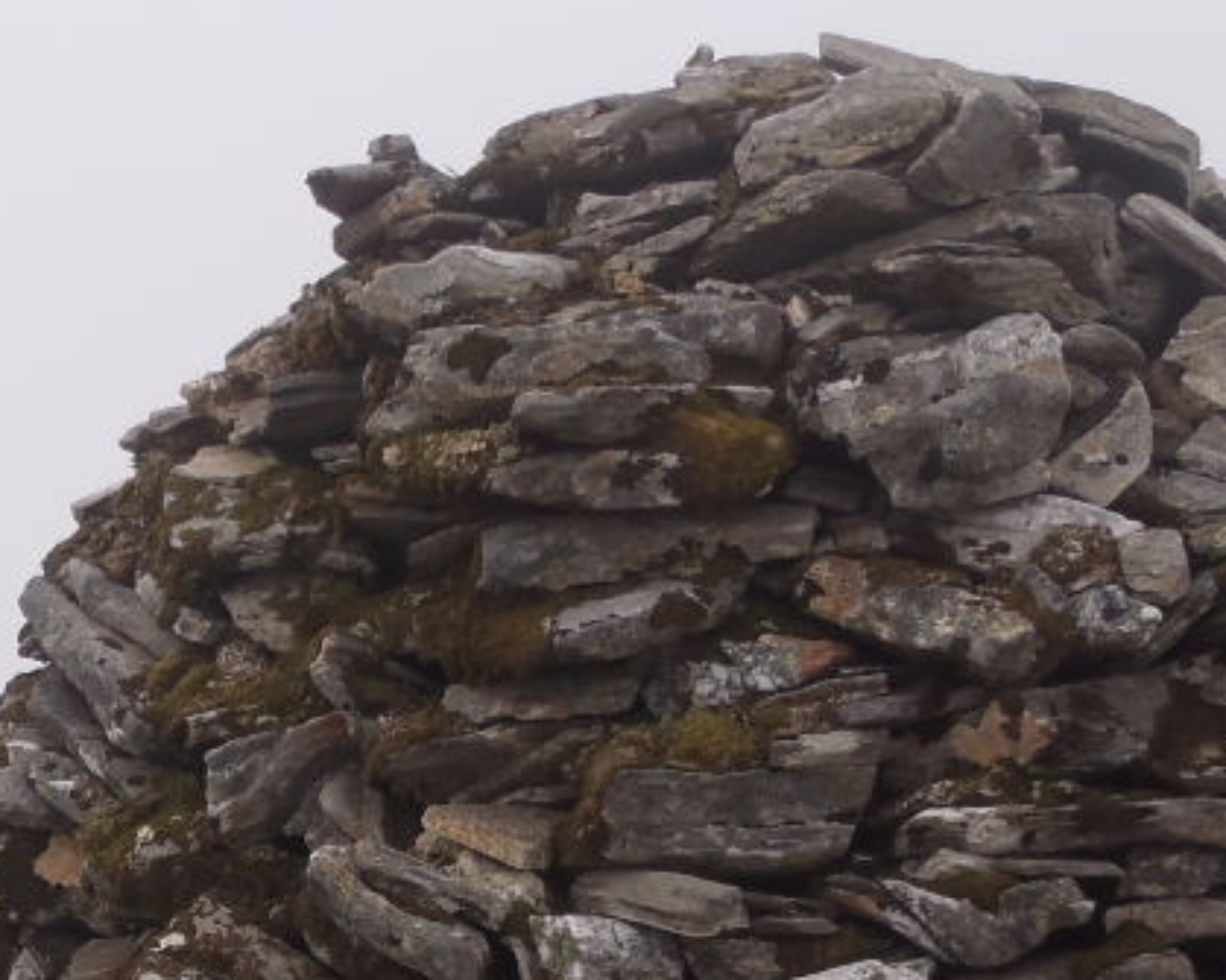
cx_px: 29
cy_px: 924
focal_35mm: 70
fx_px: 2539
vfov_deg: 21.3
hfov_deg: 25.9
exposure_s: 1/400
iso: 80
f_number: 4.5
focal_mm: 5
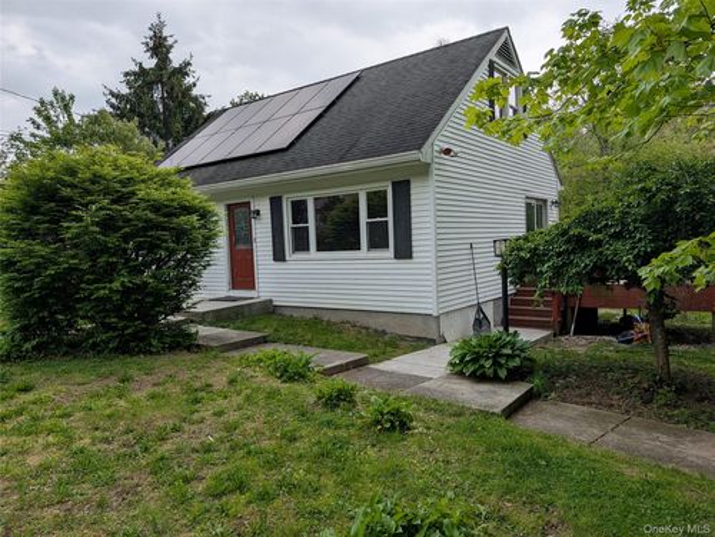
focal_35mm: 24
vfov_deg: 56.9
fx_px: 496
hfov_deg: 71.5
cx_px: 358
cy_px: 268
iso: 20
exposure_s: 1/319
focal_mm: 6.9
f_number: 1.68
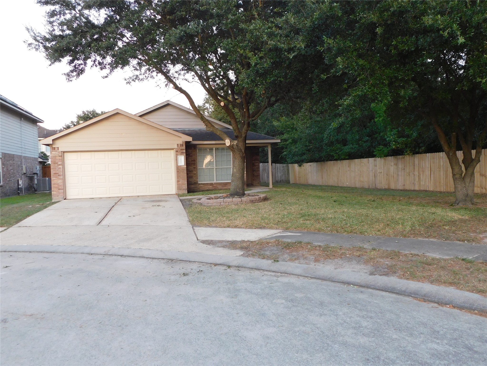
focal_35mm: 30
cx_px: 244
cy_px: 183
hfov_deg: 60.0
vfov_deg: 46.8
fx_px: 422
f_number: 3.2
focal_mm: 5.3
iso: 200
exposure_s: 1/30
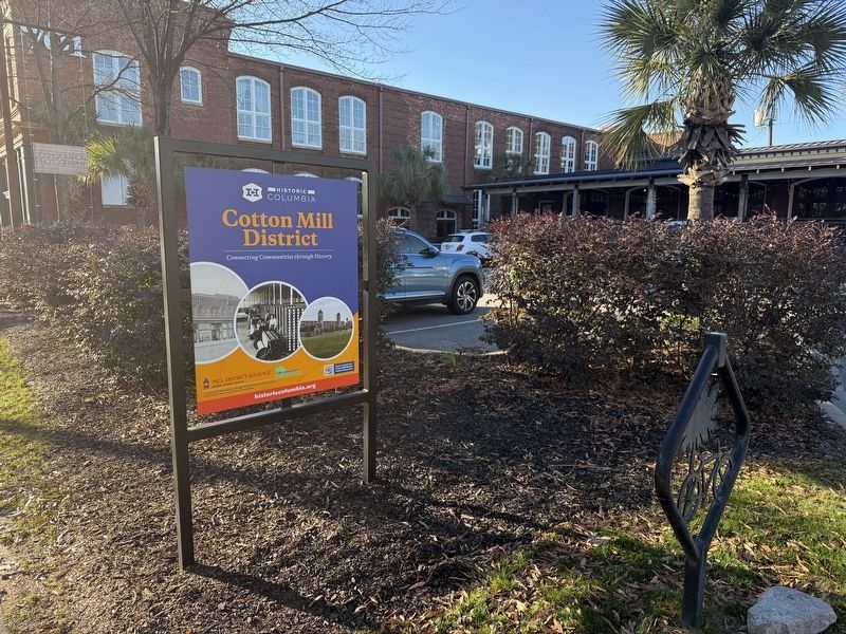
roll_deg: -2.2
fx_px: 587
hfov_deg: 71.6
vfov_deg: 56.8
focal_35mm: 24
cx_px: 423
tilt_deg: -7.1
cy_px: 317
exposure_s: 1/888
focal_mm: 6.76
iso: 100
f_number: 1.78
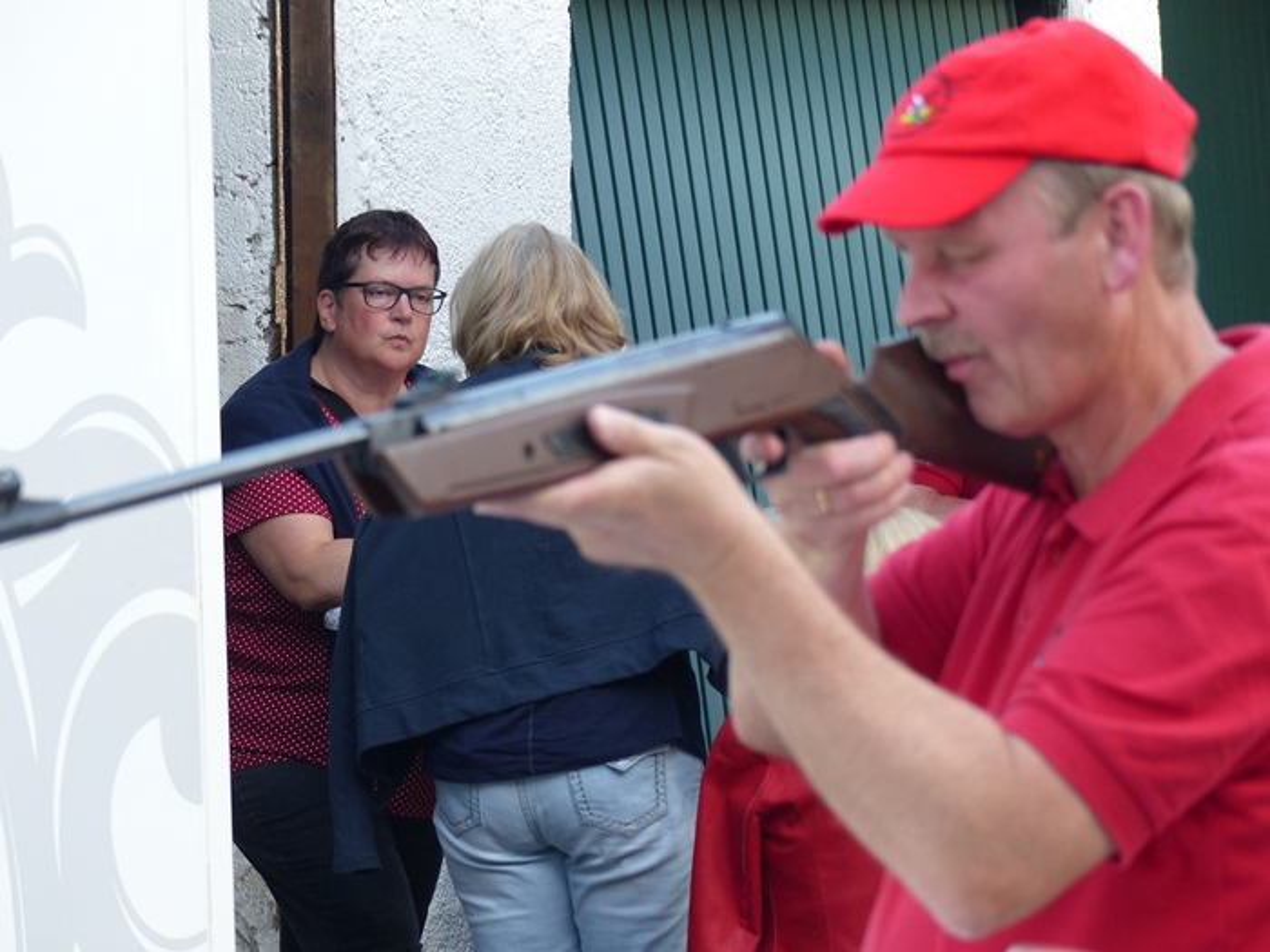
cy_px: 476
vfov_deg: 8.3
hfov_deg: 11.1
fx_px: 6531
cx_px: 635
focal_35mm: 178
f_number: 2.8
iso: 250
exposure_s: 1/80
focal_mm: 32
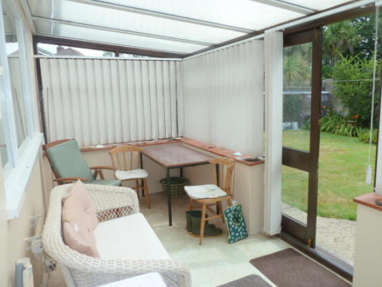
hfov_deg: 67.3
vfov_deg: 53.1
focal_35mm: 26
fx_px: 287
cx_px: 197
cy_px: 140
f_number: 4
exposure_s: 1/250
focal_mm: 4.1
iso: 100
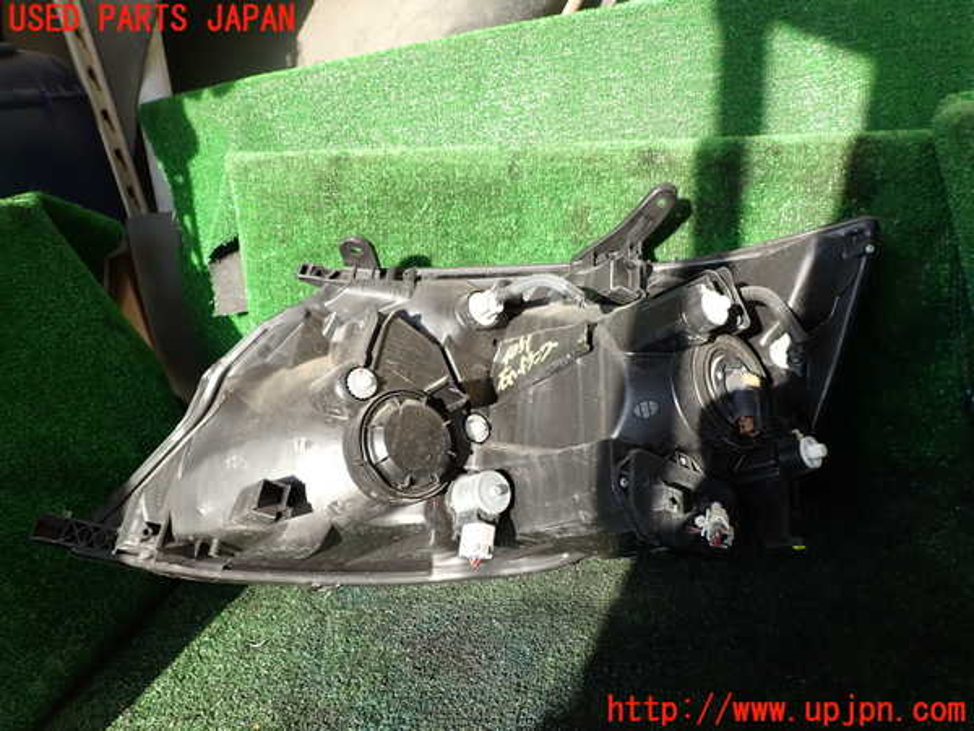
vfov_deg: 54.9
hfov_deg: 69.4
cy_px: 366
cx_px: 487
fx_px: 703
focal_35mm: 25
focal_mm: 4.5
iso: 100
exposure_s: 1/250
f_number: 2.8
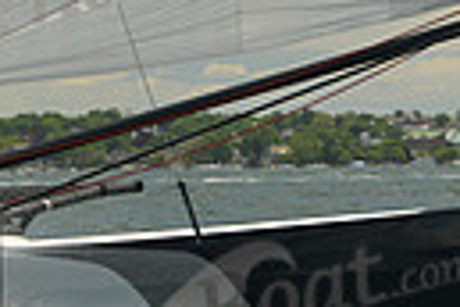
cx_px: -207
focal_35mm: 360
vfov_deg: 3.8
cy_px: 180
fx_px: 4600
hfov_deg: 5.7
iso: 400
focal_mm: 80
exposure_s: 1/1000
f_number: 5.6
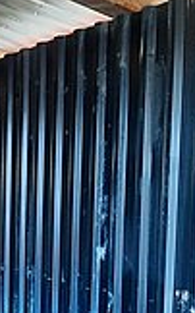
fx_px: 579
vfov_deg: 29.3
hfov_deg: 17.6
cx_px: -77
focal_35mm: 68
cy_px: 263
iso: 200
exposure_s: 1/33
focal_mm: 3.92
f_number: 1.7
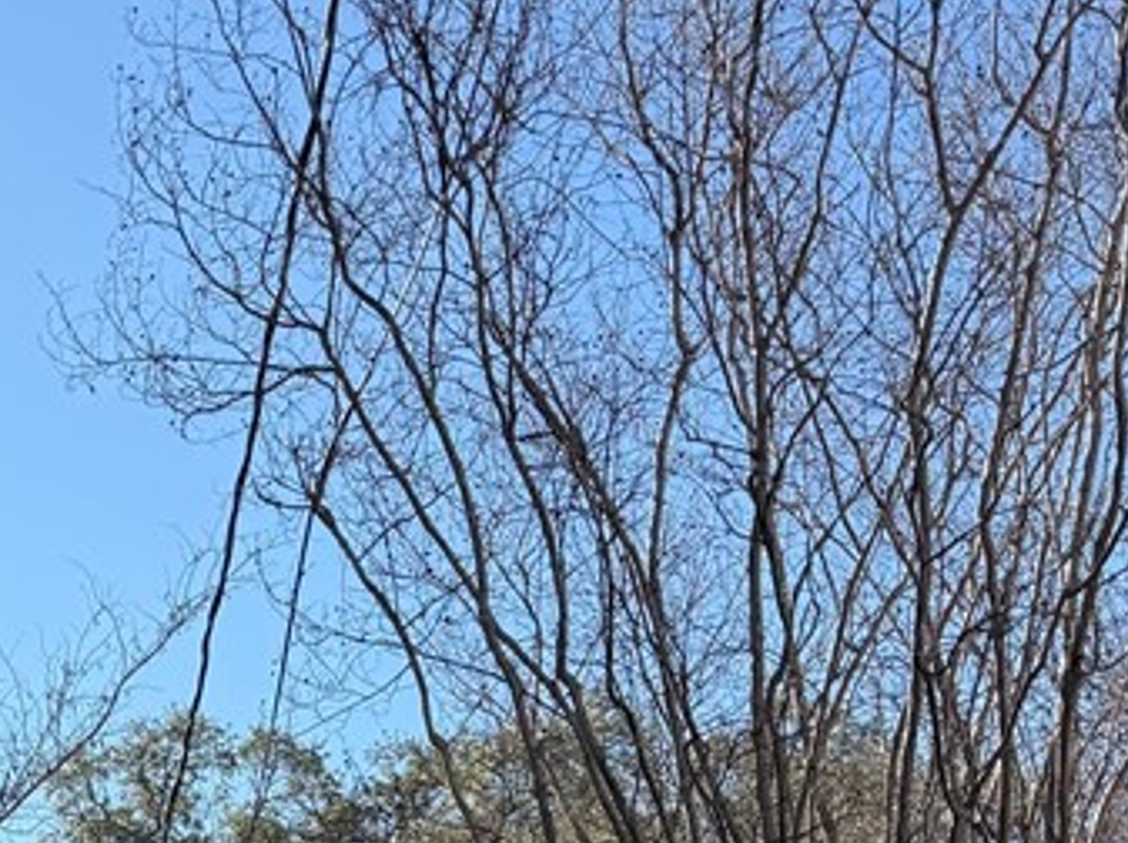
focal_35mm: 73
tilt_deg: +8.7
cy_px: 1131
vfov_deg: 18.6
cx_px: -194
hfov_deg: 24.4
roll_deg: +1.0
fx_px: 2376
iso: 100
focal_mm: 6.76
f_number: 1.78
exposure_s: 1/2445
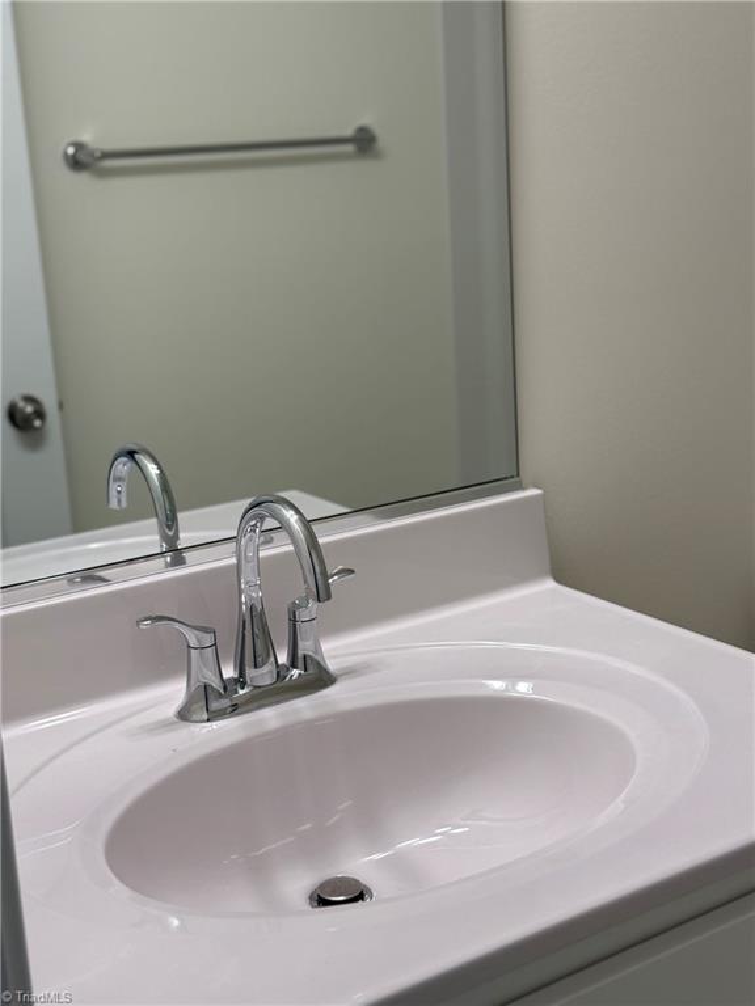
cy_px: 503
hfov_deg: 30.3
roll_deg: +2.3
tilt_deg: -12.7
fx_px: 1396
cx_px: 378
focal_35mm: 48
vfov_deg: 39.7
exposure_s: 1/135
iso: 50
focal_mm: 6.76
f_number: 1.78
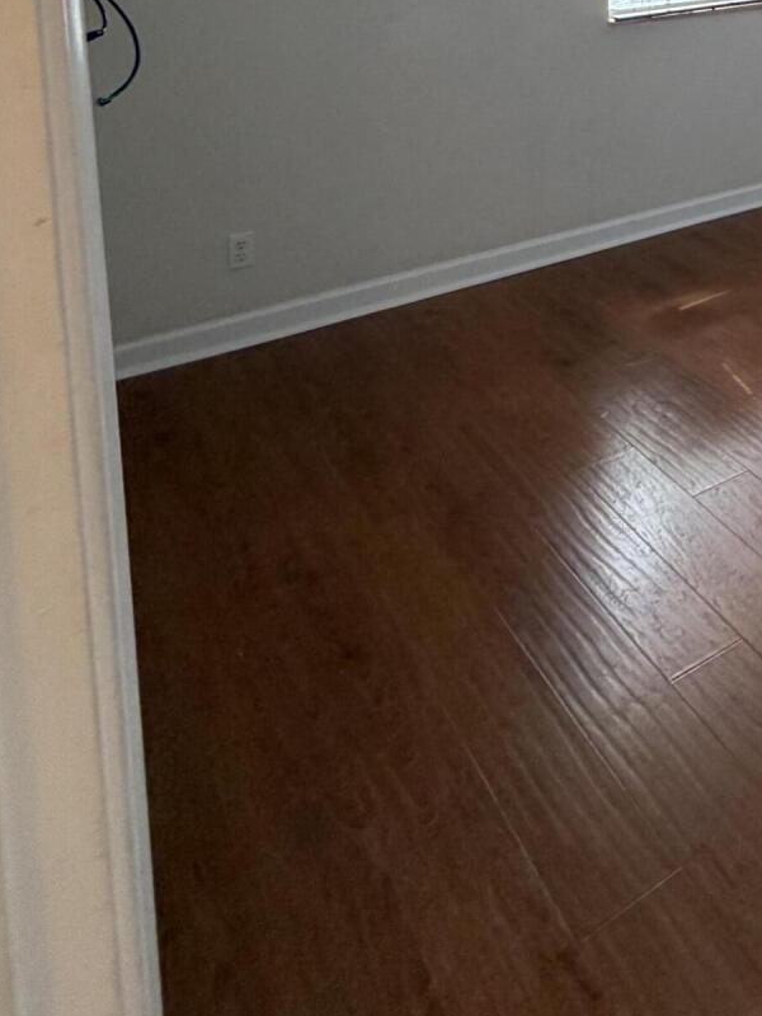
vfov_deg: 44.0
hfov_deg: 33.0
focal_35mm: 35
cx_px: 923
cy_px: -25
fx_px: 1027
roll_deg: -0.6
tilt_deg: -5.1
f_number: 2.2
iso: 160
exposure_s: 1/60
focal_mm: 2.22
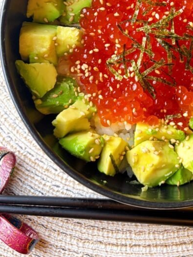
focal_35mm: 51
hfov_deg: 27.9
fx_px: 379
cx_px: 157
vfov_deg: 35.9
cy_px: 41
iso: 80
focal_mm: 5.96
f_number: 1.6
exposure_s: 1/50
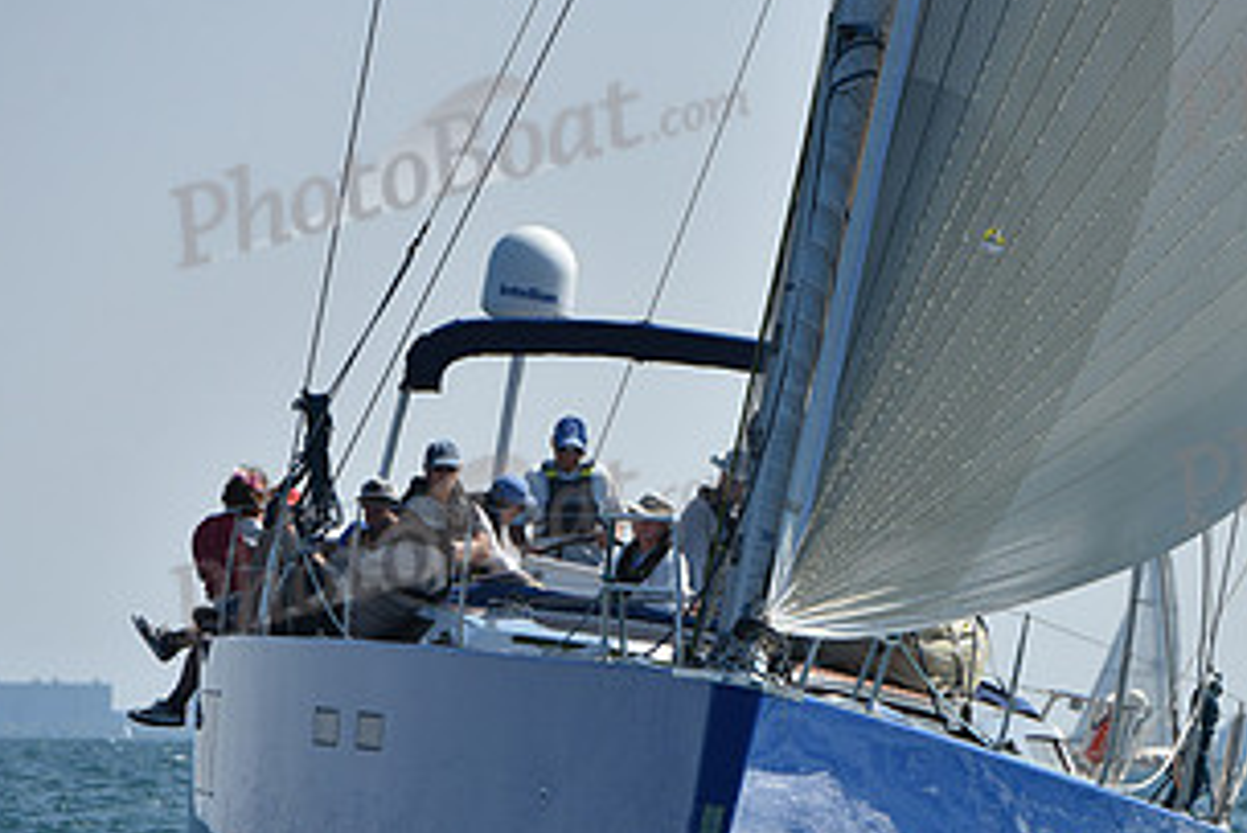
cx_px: 964
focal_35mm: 381
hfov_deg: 5.4
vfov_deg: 3.6
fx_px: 13203
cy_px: 696
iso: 250
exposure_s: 1/1600
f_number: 7.1
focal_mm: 200
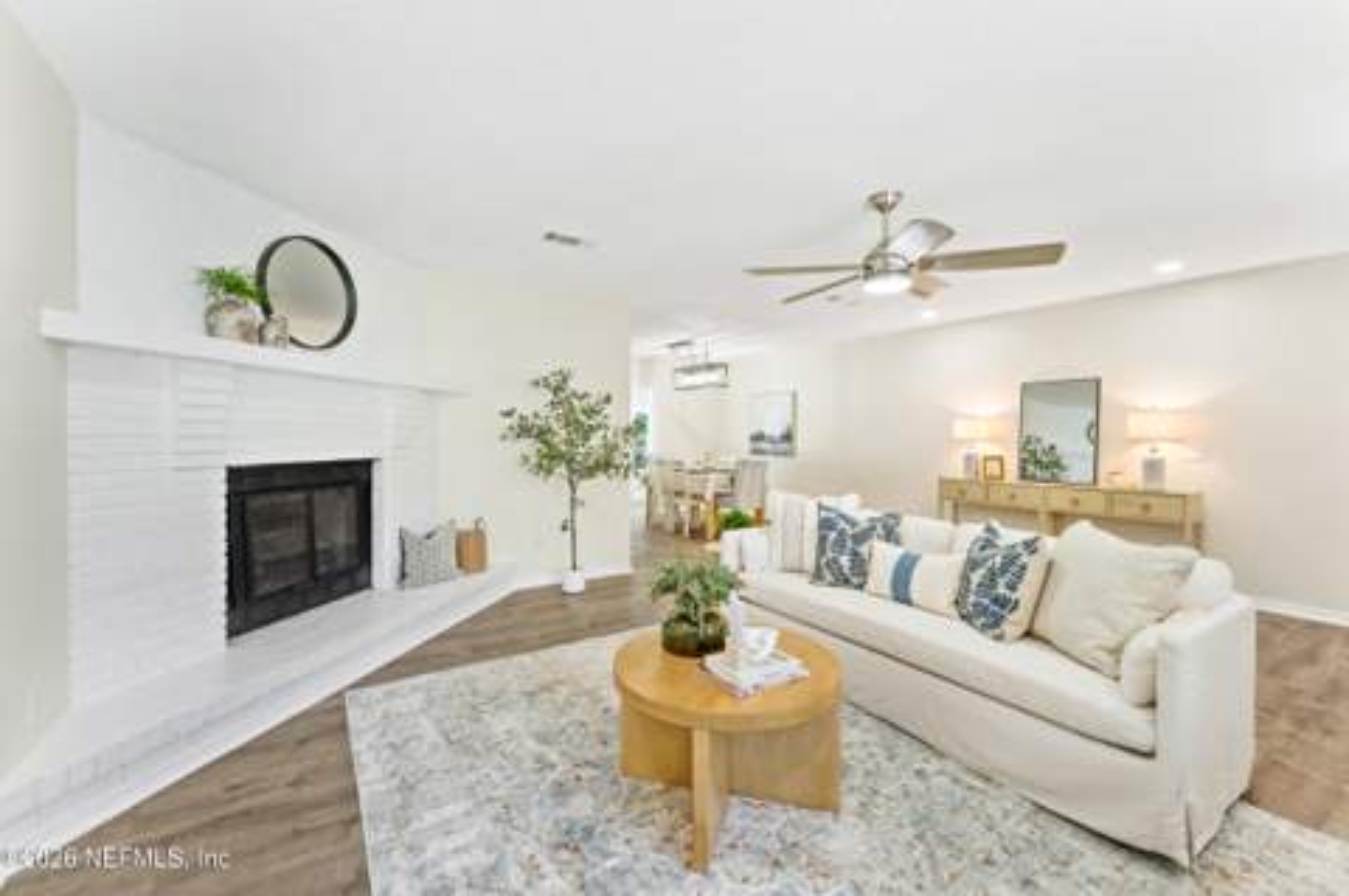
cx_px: 674
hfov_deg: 104.3
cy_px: 448
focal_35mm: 14
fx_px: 524
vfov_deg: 81.1
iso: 320
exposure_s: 1/5
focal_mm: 14
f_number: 9
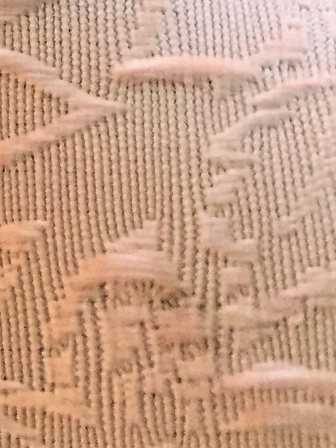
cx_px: -164
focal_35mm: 129
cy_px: -219
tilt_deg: -54.4
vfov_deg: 14.3
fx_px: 1670
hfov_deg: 11.1
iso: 500
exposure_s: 1/17
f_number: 2.2
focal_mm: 4.15
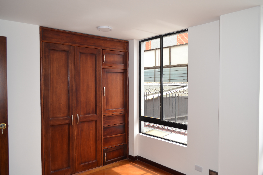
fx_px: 197
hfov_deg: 67.4
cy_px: 88
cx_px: 132
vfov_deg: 47.9
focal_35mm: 27
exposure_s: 1/160
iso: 100
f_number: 4
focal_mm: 18
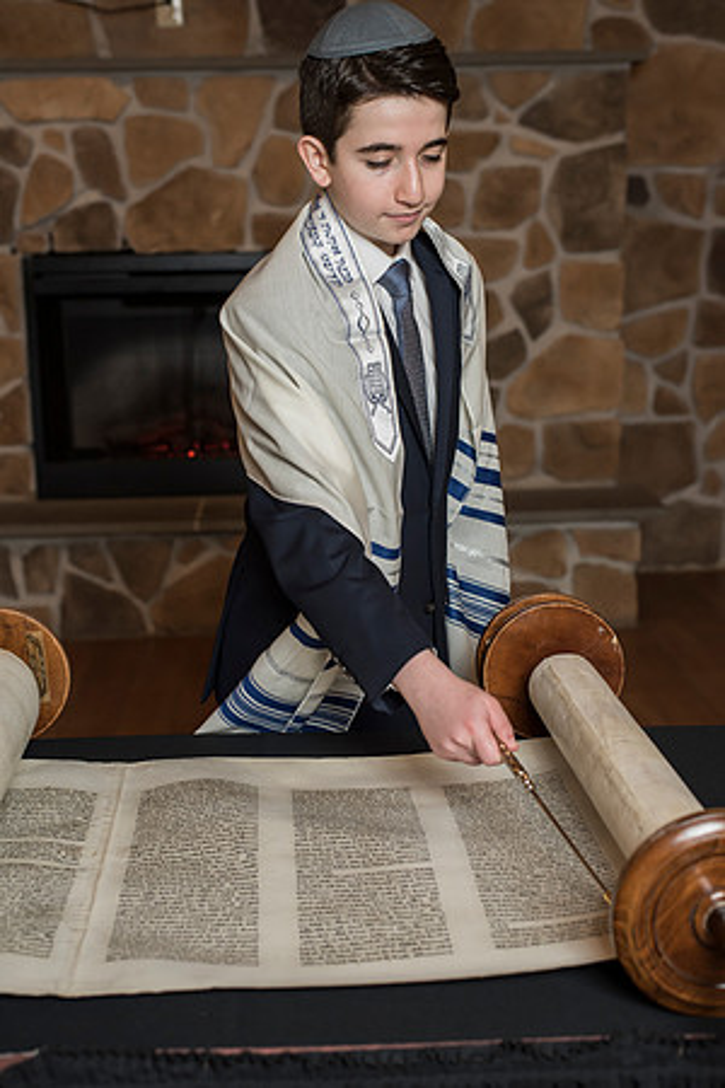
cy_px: 544
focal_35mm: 50
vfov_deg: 39.6
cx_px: 362
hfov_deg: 27.0
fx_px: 1510
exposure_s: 1/125
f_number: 4
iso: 800
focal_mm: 50
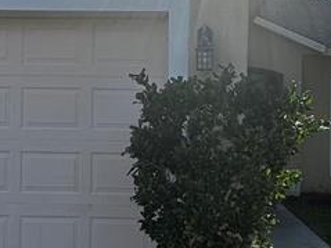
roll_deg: -1.2
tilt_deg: -0.7
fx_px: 573
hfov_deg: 32.2
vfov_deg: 24.4
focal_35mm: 60
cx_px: 175
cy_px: 126
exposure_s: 1/1453
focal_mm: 2.22
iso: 50
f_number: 2.2
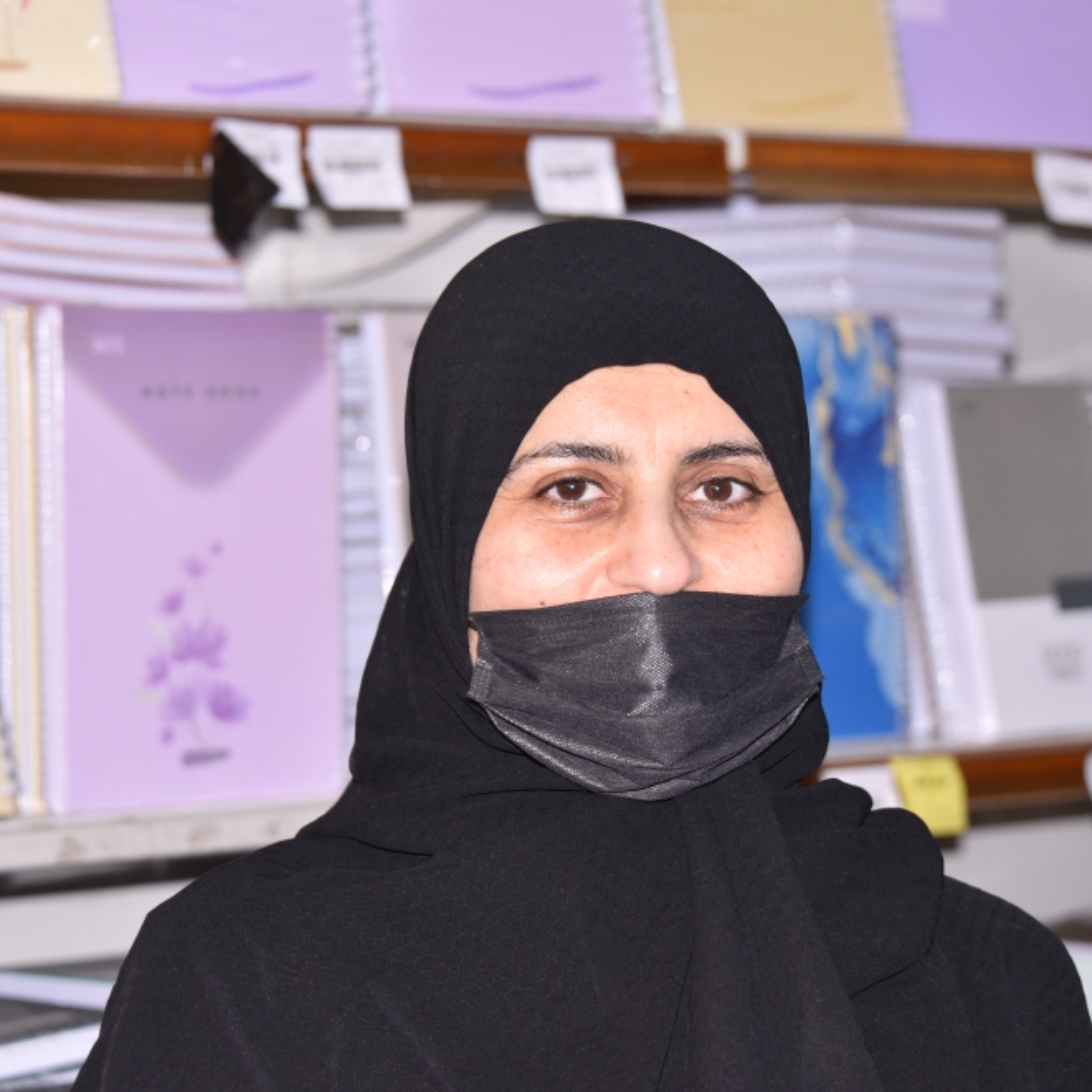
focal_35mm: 144
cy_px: 549
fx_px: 5139
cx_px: 629
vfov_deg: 12.1
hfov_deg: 12.1
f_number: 5.3
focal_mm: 112
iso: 250
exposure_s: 1/125
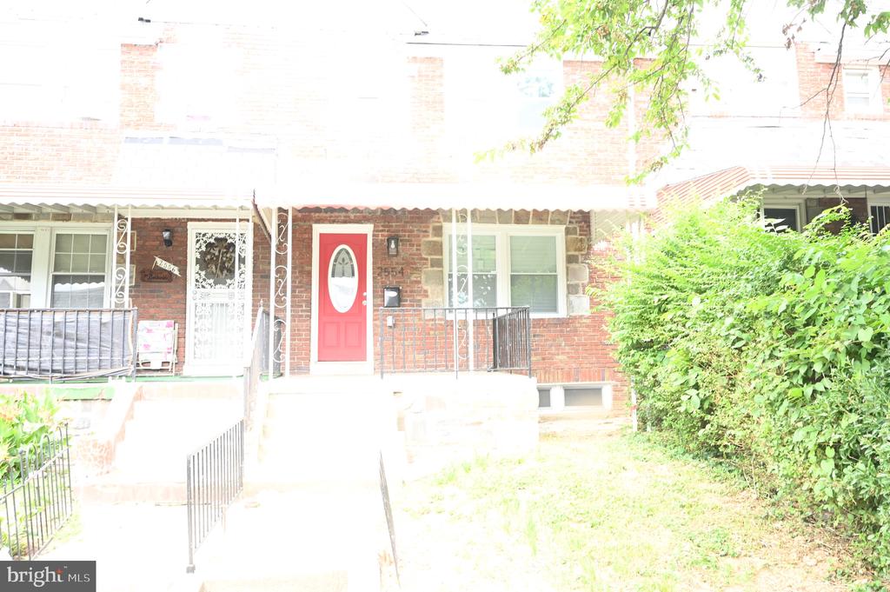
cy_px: 296
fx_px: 741
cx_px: 445
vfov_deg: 43.5
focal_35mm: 30
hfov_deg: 62.0
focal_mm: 30
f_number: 7.1
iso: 1600
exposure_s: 1/125
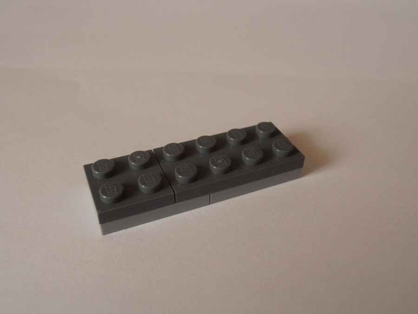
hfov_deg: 50.1
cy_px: 157
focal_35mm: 37
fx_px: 447
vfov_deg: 38.7
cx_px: 209
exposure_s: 1/30
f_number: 3.9
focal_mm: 6.61
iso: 125
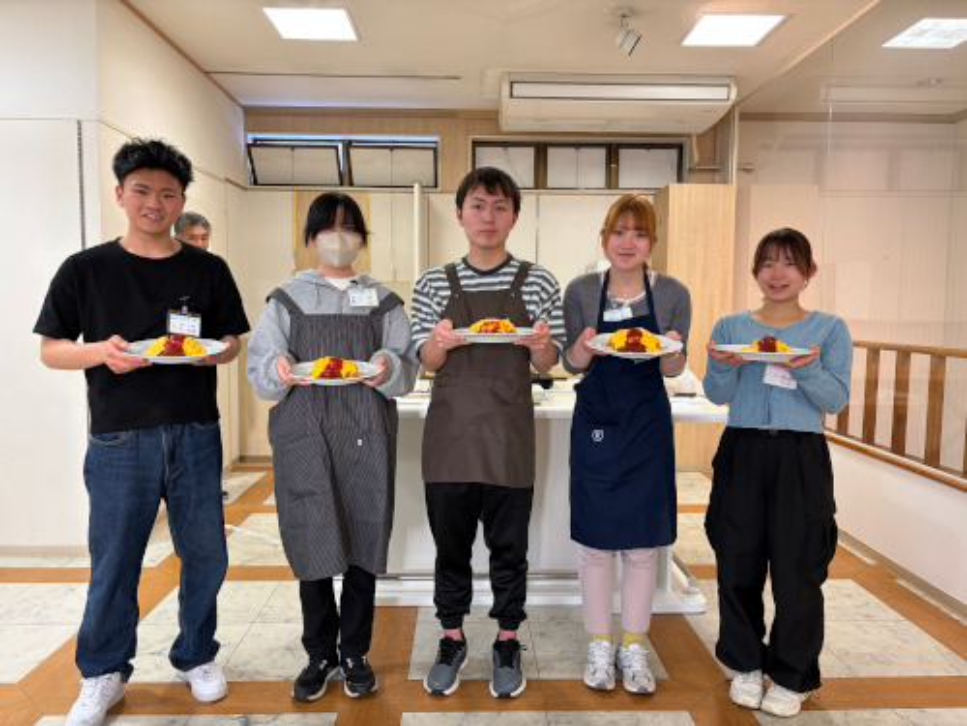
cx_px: 484
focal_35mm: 26
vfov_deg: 53.1
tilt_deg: -3.2
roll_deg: +0.0
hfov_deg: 67.3
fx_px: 726
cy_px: 363
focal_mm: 5.96
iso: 125
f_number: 1.6
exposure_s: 1/50
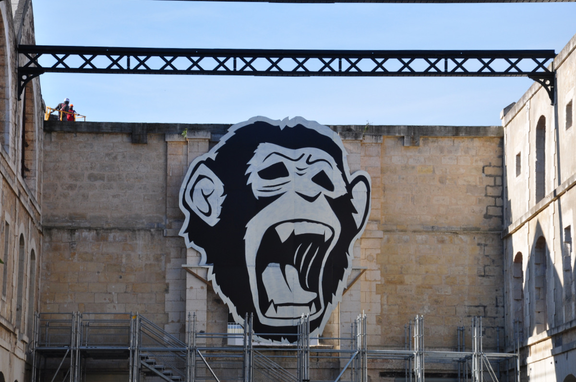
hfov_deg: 16.1
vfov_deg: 10.7
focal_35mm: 128
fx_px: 2037
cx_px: 288
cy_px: 191
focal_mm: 85
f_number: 10
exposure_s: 1/250
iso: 200
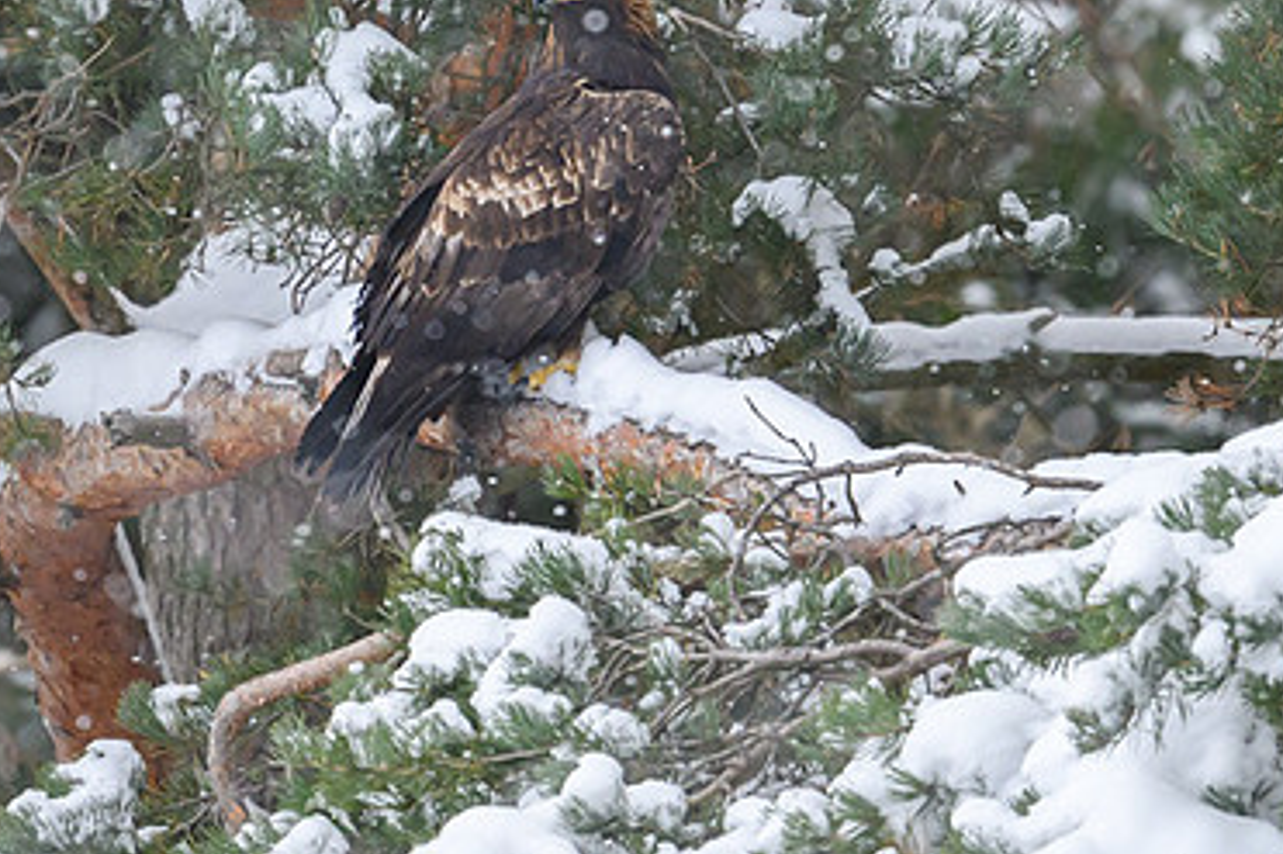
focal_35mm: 1537
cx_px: 638
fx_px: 54750
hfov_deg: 1.3
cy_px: -217
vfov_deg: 0.9
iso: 1600
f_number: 4
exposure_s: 1/640
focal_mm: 560
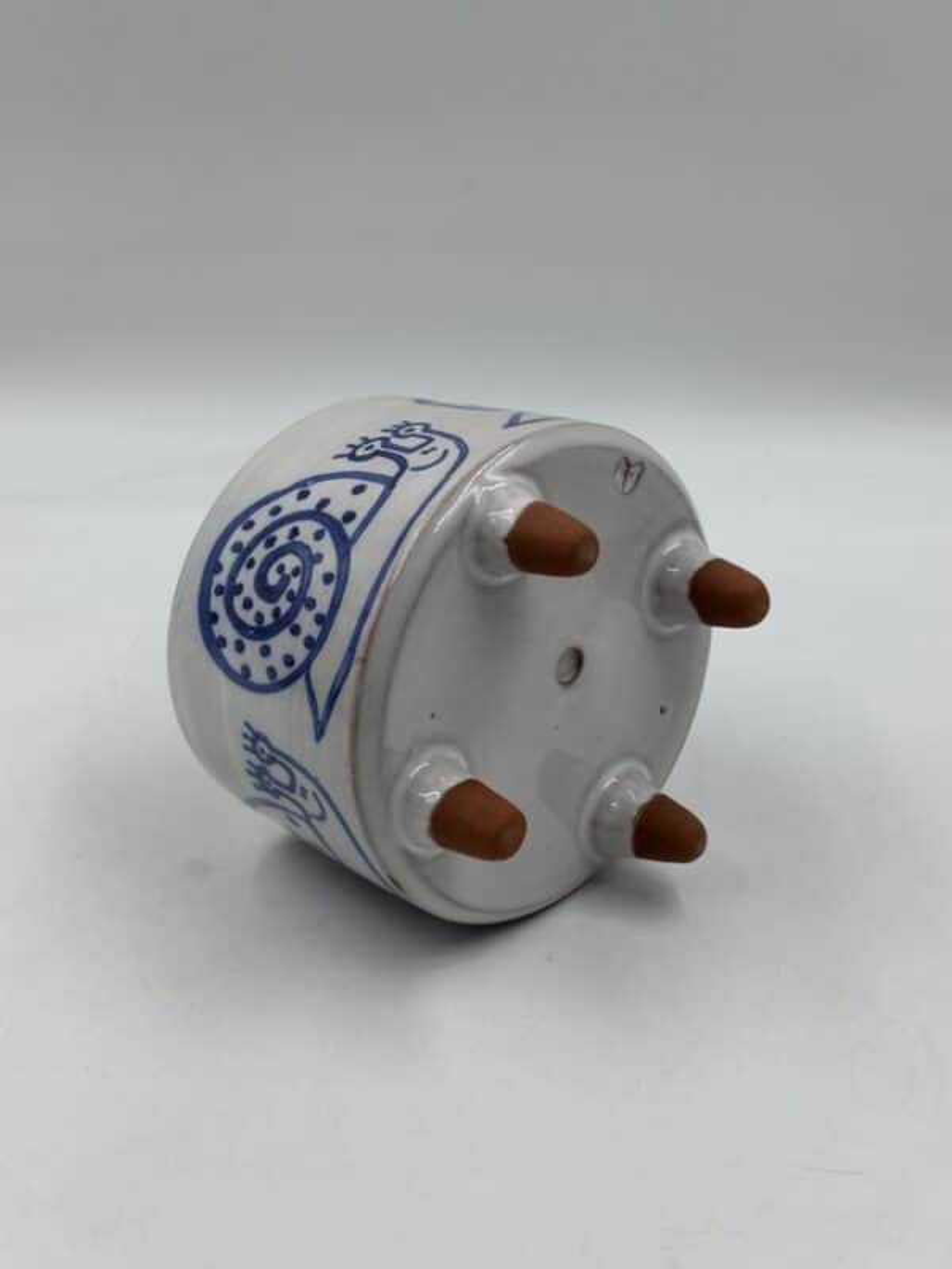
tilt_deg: -28.2
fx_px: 1760
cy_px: 634
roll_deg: -1.6
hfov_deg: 30.3
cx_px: 476
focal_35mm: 48
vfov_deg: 39.7
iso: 64
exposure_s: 1/767
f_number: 1.78
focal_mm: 6.86
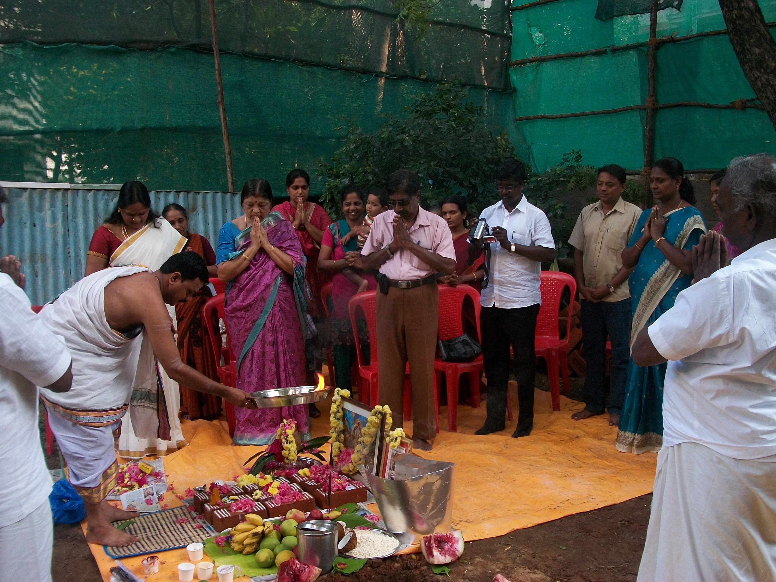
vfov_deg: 44.2
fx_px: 717
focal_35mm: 32
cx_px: 388
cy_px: 291
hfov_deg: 56.8
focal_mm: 5.7
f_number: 2.9
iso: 80
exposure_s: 1/100
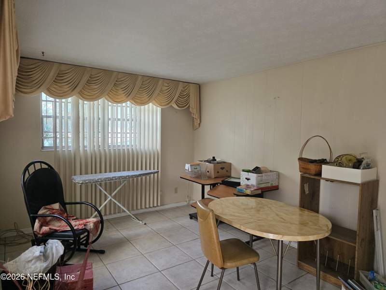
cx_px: 193
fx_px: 256
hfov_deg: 73.9
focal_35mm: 23
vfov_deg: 58.9
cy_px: 145
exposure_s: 1/120
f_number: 1.7
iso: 160
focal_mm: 6.3
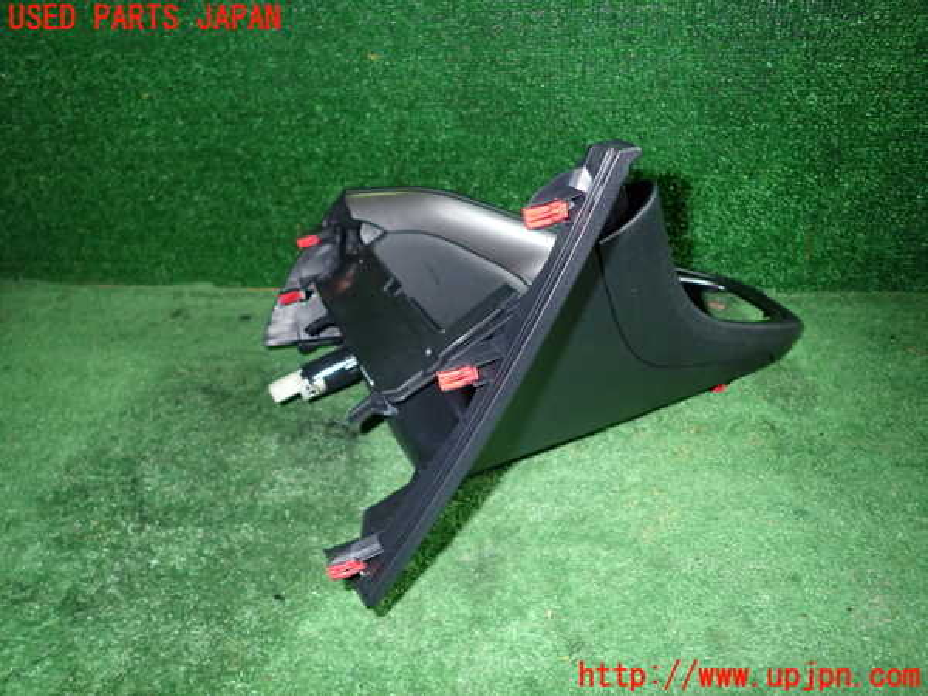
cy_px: 348
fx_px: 670
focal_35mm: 25
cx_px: 464
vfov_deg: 54.9
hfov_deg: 69.4
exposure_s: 1/30
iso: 500
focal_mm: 4.5
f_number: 5.6
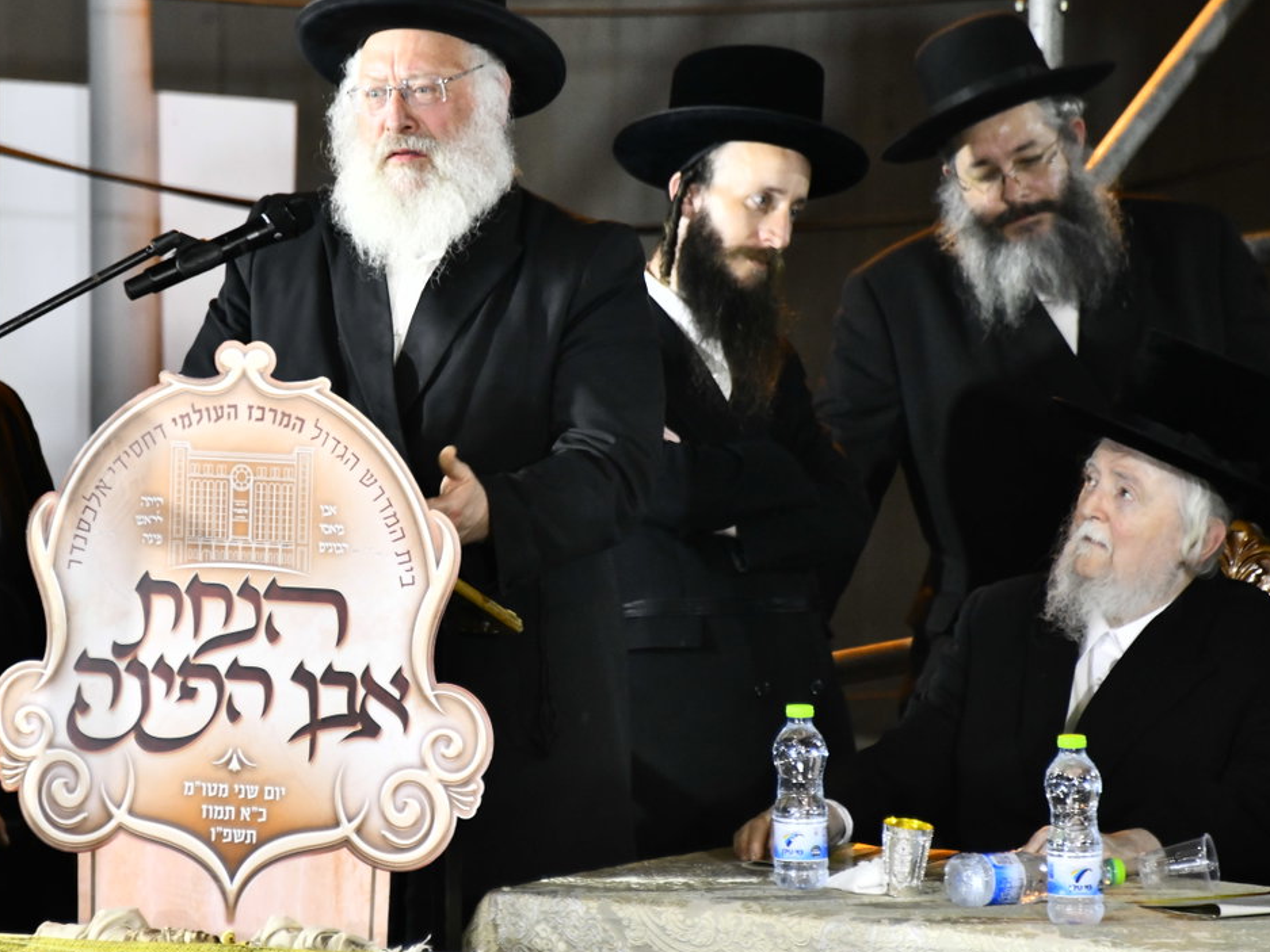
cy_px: 357
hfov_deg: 5.5
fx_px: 13173
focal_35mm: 359
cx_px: 478
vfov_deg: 4.1
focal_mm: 250
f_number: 5.6
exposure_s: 1/160
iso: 2000
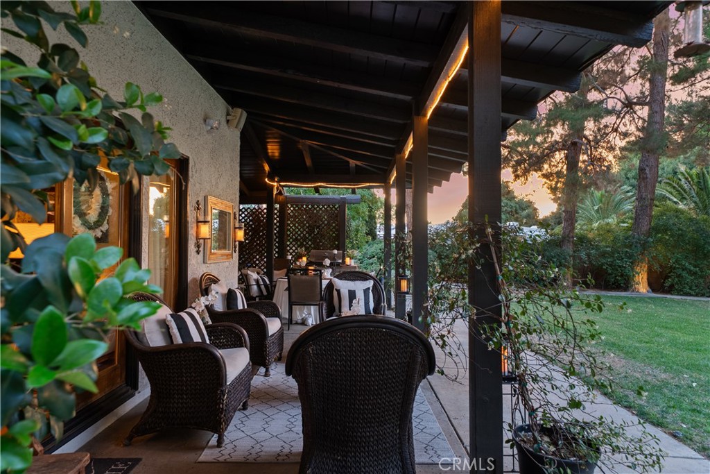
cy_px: 237
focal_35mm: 22
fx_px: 434
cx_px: 355
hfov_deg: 78.6
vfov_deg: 57.2
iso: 100
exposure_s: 5
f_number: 8
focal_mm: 22
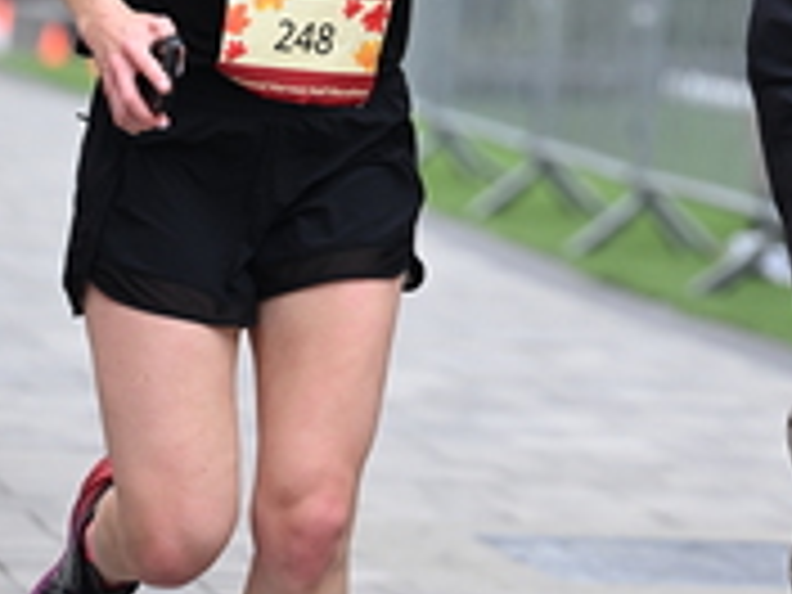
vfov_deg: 4.3
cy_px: -315
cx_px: 659
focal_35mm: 345
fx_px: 7893
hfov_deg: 5.7
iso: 640
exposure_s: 1/2000
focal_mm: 115
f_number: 2.8
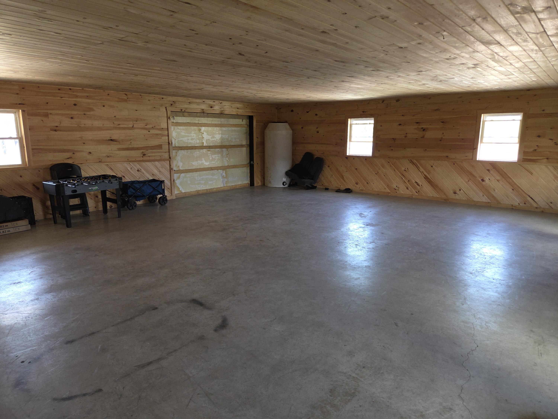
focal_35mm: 23
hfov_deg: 73.9
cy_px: 210
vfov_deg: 58.9
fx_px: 371
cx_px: 279
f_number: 1.8
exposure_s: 1/40
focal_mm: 5.4
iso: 100
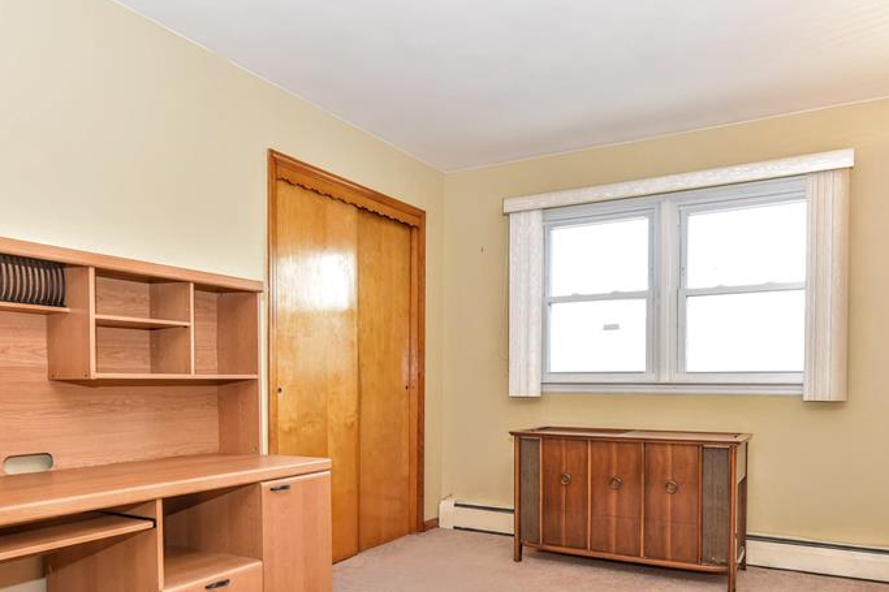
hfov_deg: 67.2
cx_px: 499
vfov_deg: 47.1
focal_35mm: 27
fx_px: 667
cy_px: 397
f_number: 5.6
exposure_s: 1/125
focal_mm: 18
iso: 800
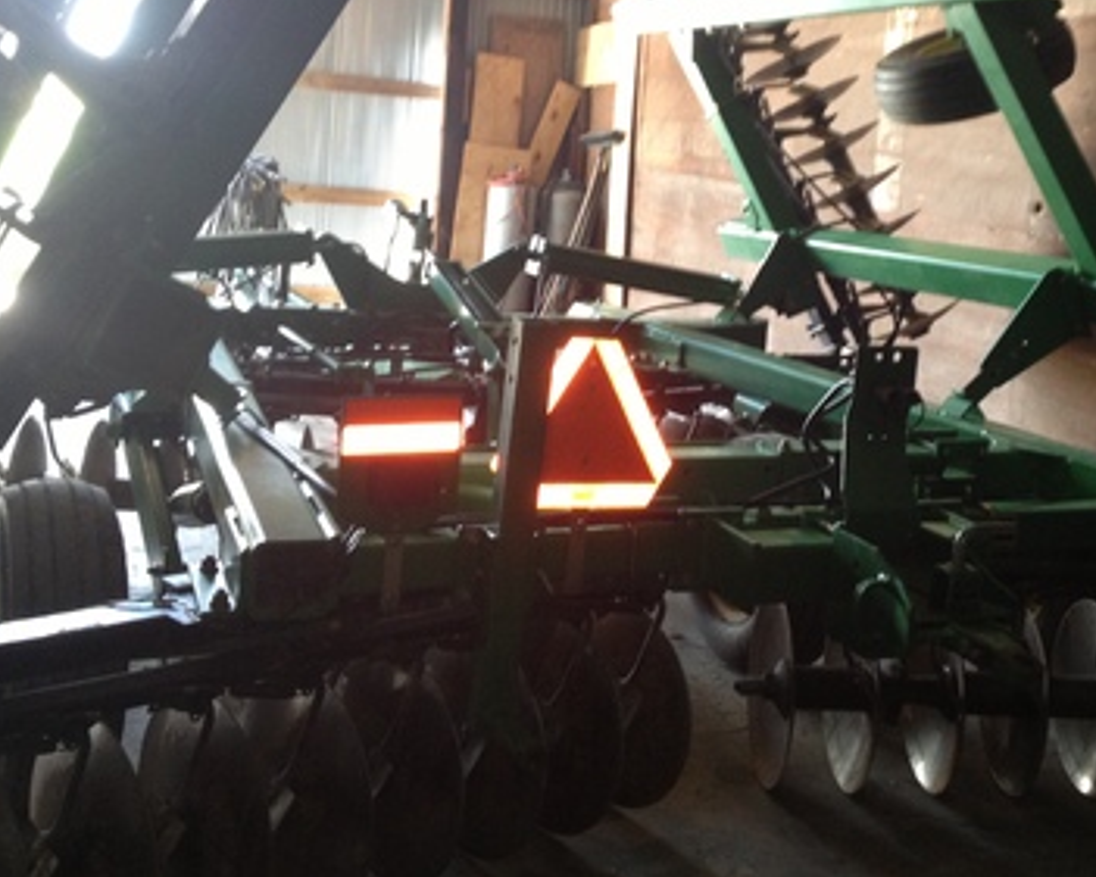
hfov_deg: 35.0
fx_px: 1720
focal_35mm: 53
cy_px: 268
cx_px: 734
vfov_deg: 28.4
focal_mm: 4.28
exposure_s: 1/20
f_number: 2.4
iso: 125
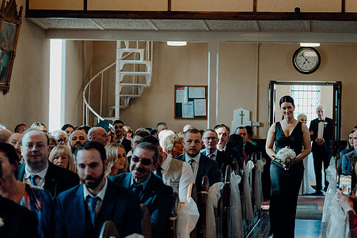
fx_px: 893
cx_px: 221
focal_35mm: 90
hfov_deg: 22.6
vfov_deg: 15.2
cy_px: 113
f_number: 3.5
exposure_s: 1/200
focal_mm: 70
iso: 1600
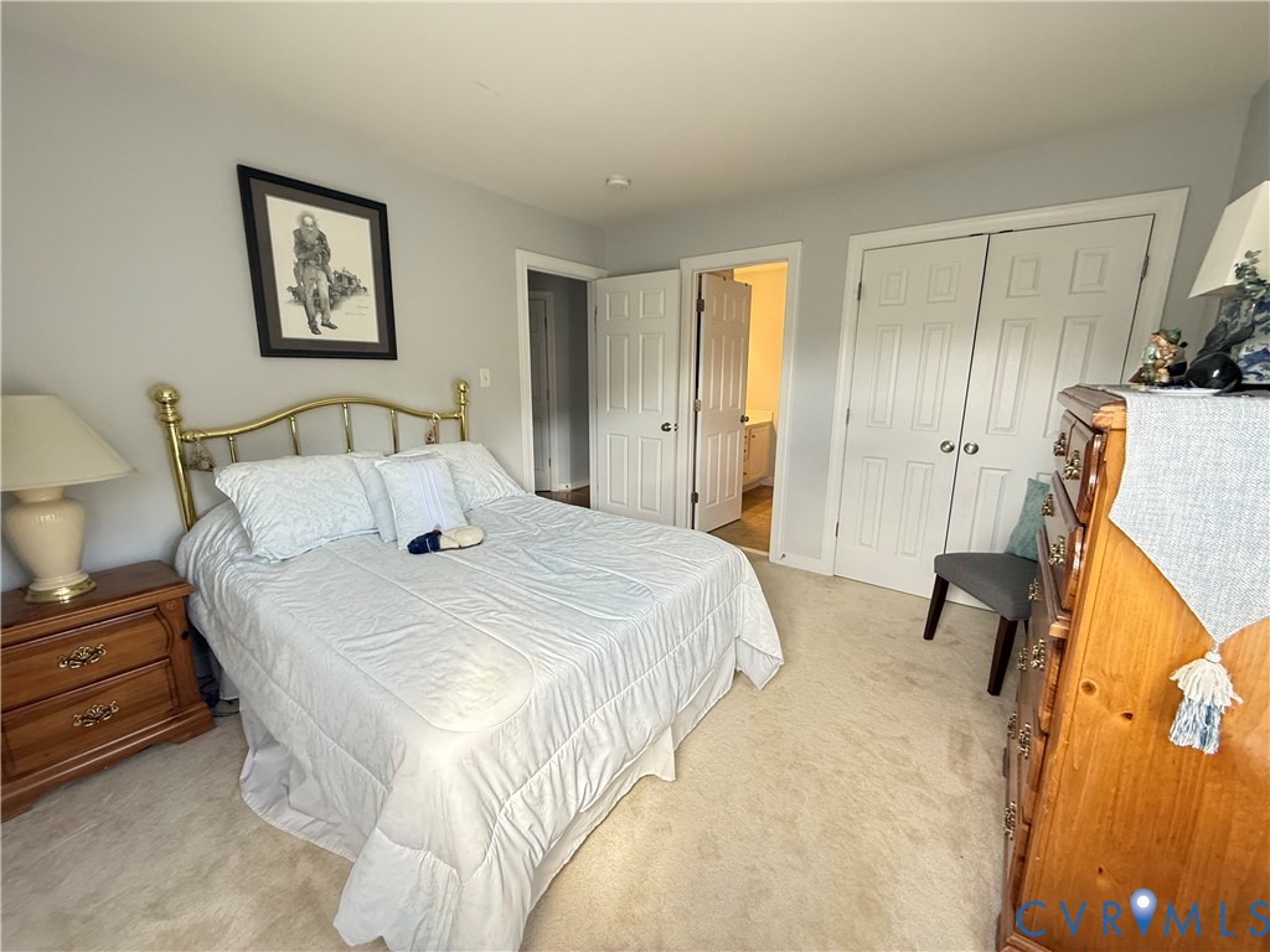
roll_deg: -0.4
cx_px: 635
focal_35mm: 14
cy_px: 476
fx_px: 514
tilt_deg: -10.6
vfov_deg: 85.7
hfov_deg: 102.1
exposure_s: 1/91
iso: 400
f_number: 2.2
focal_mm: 2.22
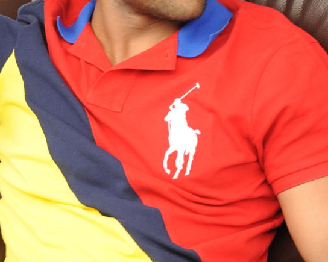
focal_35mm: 193
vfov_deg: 8.0
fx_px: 1873
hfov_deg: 10.0
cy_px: 201
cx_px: 106
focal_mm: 70
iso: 500
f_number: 6.3
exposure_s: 1/100
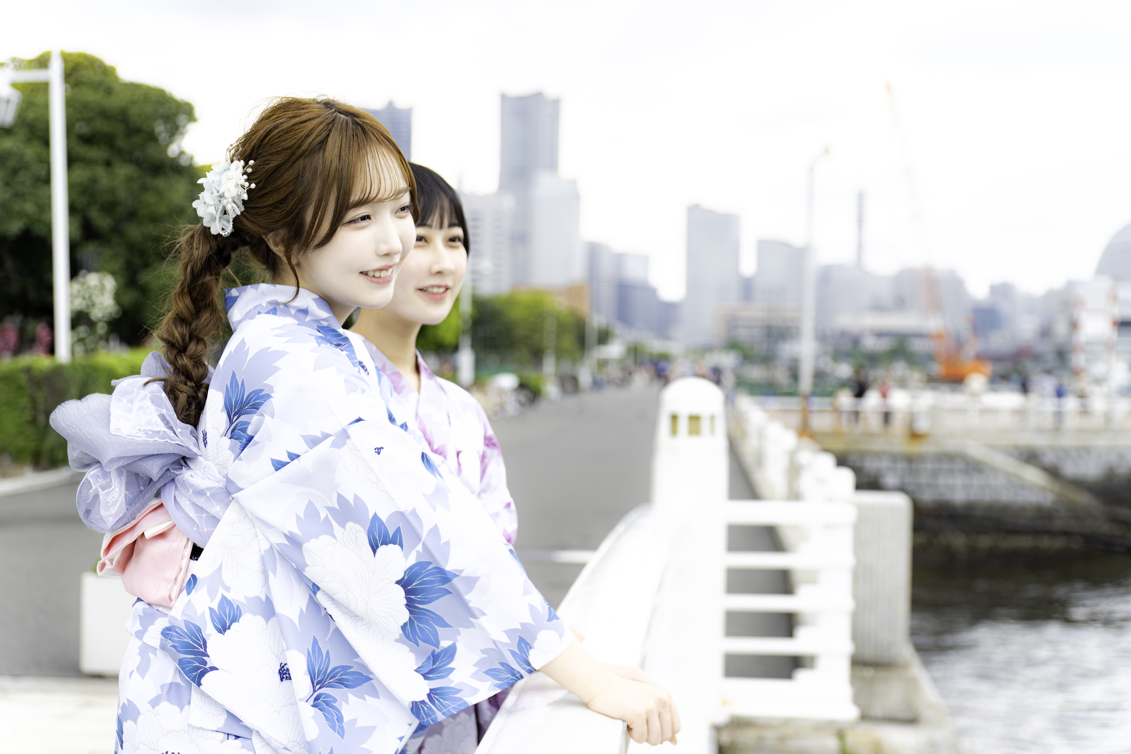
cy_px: 377
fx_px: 1791
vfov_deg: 23.8
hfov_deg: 35.1
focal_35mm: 57
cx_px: 566
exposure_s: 1/250
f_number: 4
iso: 100
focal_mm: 57
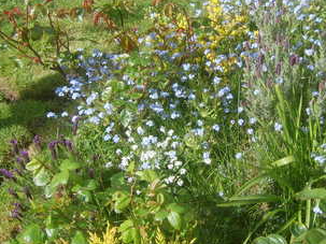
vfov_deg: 32.1
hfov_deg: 41.5
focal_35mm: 45
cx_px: 219
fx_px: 424
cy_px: 97
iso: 50
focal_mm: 8.13
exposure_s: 1/136
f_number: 5.6
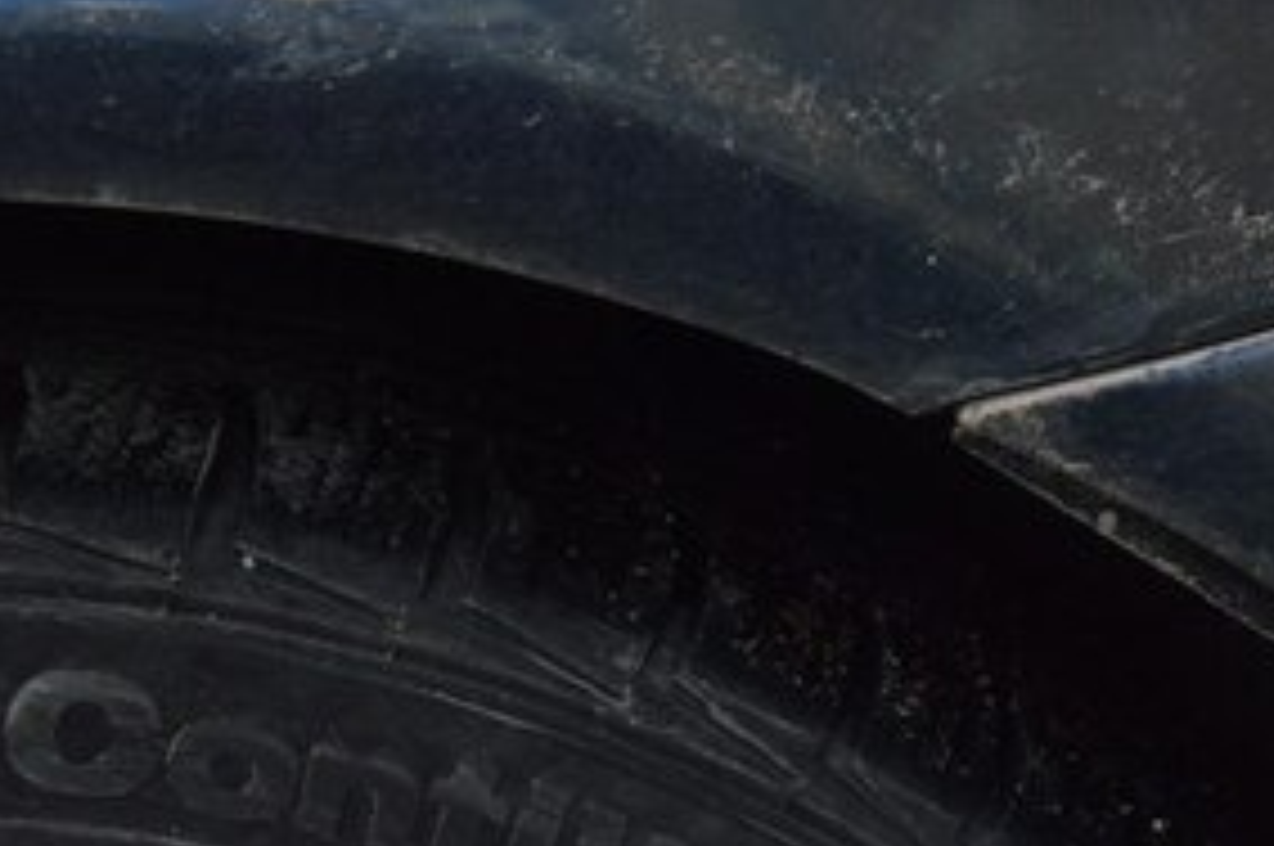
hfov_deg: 17.2
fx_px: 4206
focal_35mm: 119
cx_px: 783
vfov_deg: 11.3
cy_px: 974
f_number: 6.3
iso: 100
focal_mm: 34
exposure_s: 1/60
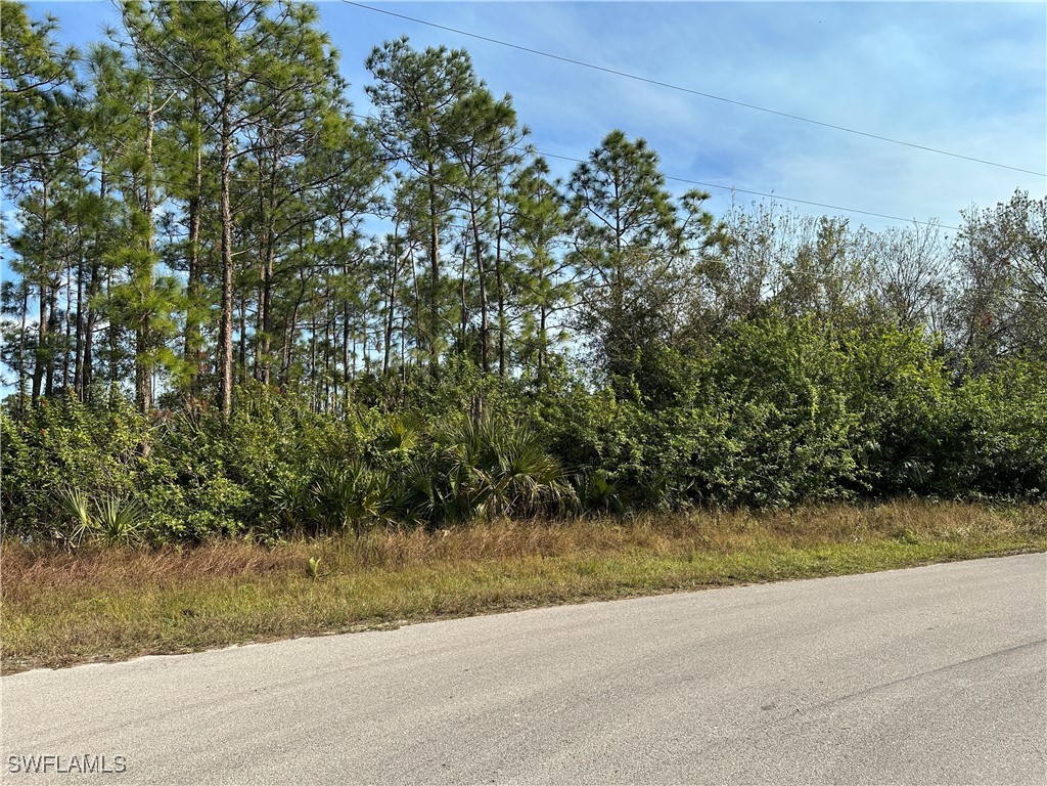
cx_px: 524
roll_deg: +1.5
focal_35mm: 24
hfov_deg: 71.6
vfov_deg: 56.8
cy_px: 393
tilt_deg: +6.5
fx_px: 726
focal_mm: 6.86
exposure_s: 1/3472
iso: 80
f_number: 1.78
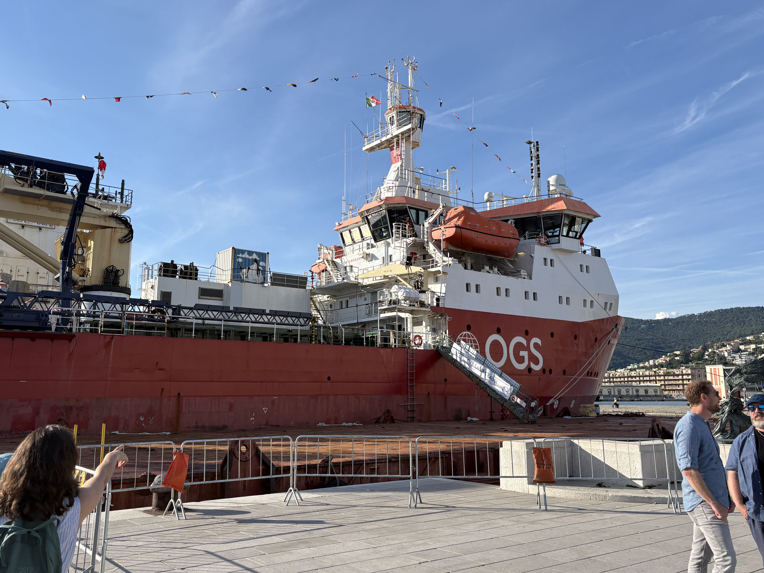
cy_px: 271
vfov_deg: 46.8
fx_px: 662
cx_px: 361
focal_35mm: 30
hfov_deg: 59.9
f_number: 1.6
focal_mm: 5.96
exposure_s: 1/2865
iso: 50
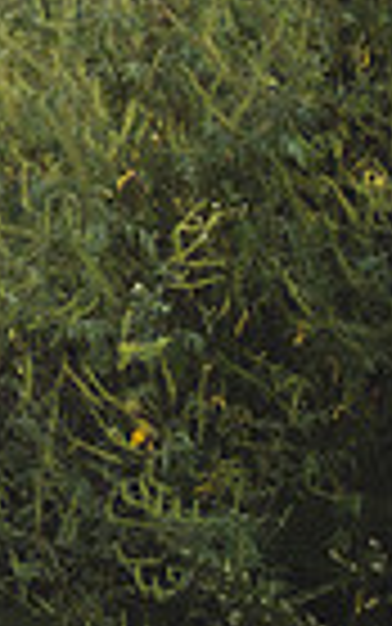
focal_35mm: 102
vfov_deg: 20.4
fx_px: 1742
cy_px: 385
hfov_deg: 9.8
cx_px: -775
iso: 100
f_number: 2.8
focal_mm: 24
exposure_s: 1/200
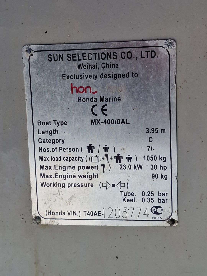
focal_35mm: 23
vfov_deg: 73.9
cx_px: 104
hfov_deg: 58.9
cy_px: 138
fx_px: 183
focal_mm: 6.4
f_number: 1.8
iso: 50
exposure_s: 1/2500
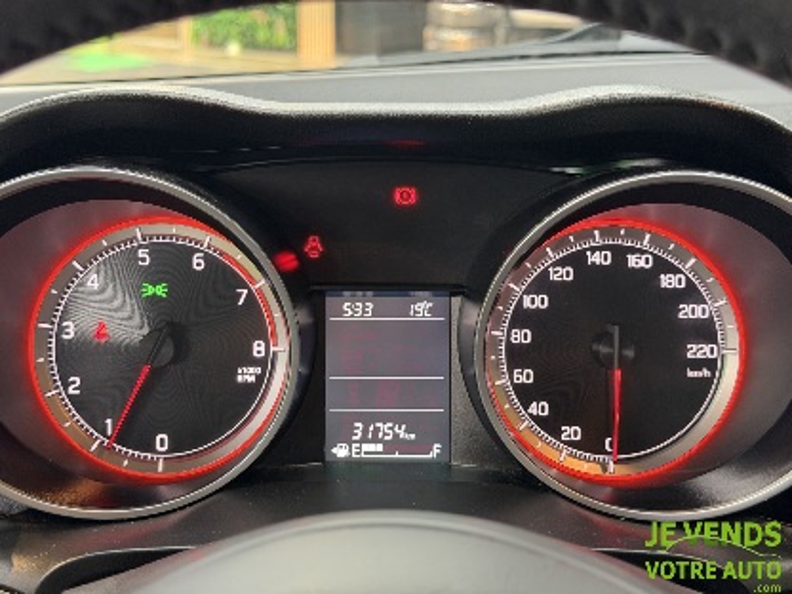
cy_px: 297
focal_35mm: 48
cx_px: 396
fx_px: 1098
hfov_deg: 39.7
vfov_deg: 30.3
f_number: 1.78
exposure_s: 1/36
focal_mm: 6.76
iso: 500
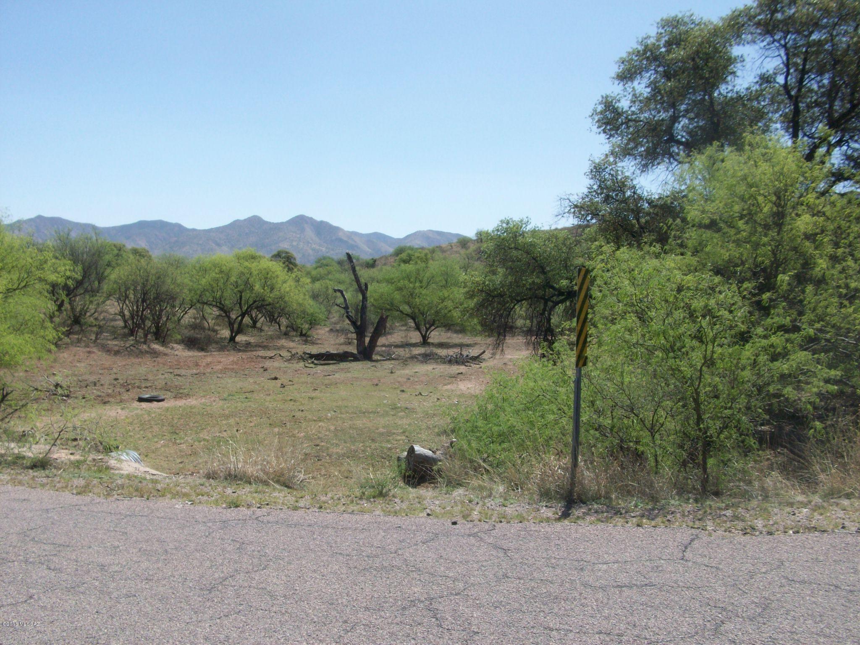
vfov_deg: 41.8
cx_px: 430
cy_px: 322
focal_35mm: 34
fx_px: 845
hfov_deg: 54.0
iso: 64
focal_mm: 5.7
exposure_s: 1/325
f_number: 5.5
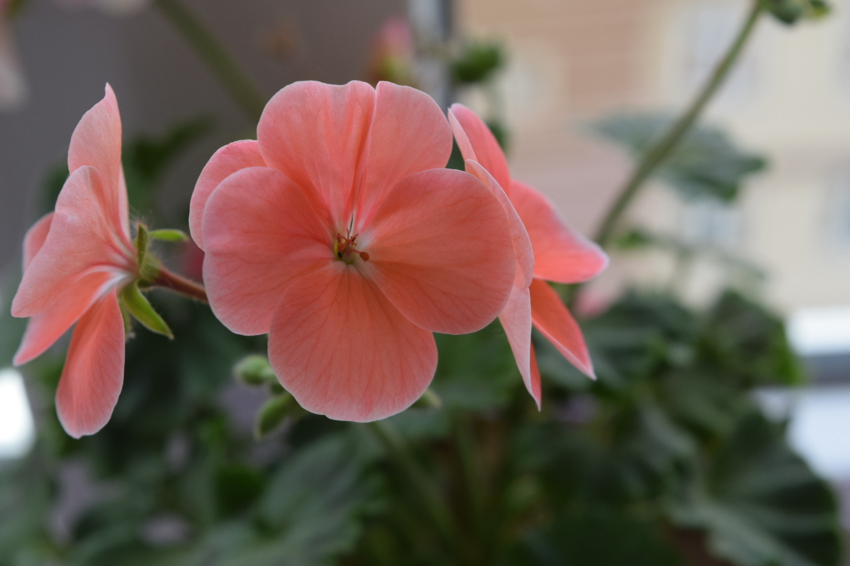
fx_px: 1700
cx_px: 425
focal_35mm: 72
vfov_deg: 18.9
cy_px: 283
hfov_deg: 28.1
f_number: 8
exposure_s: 1/250
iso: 400
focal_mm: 48
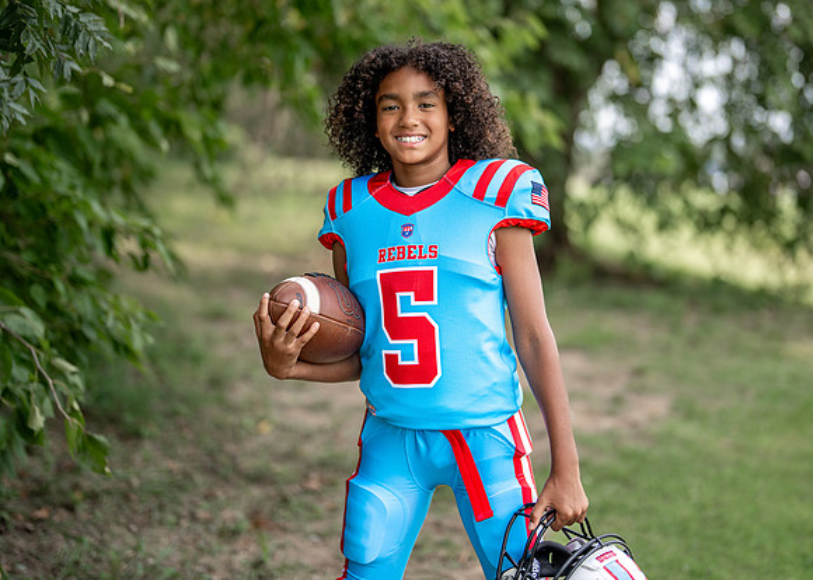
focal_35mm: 64
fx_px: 1466
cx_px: 446
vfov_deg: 22.4
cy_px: 233
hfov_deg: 31.0
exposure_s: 1/2000
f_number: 1.2
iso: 100
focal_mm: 50
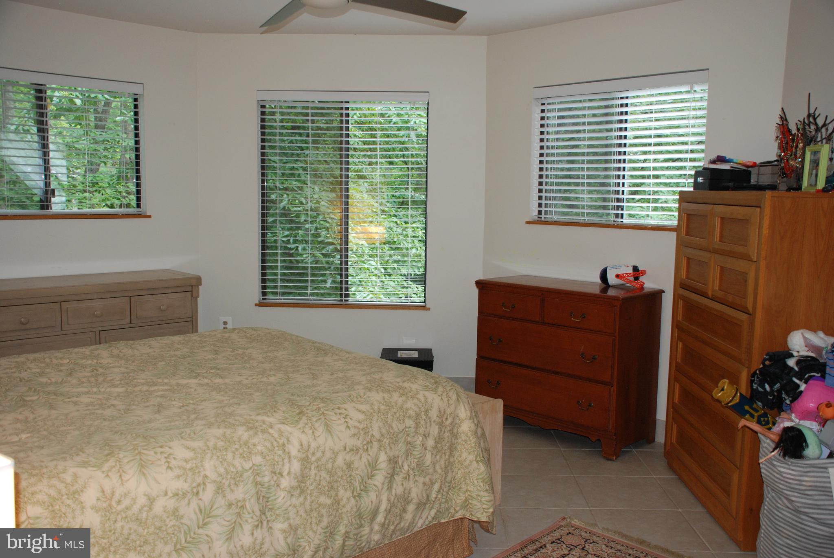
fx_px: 765
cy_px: 279
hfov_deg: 57.2
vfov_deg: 40.1
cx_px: 417
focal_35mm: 33
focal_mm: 22
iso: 400
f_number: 4
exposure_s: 1/60
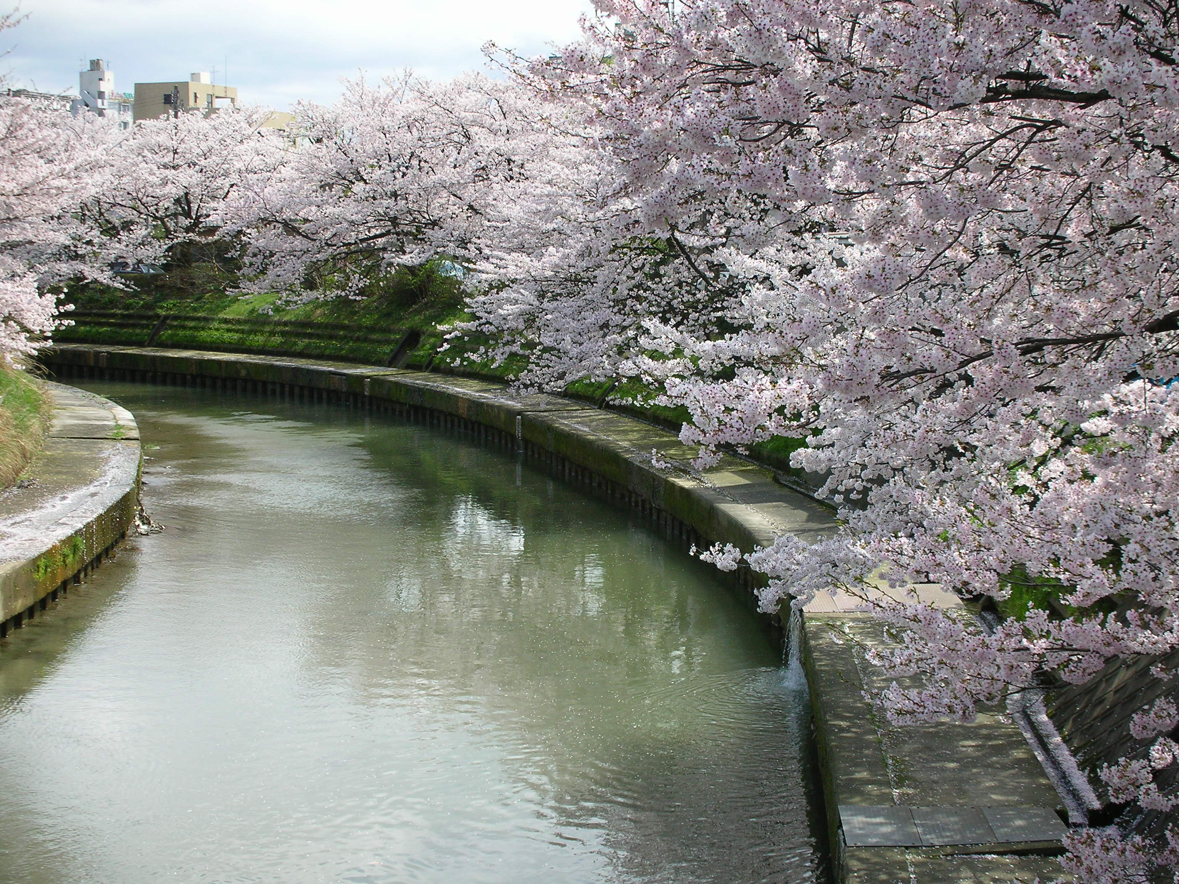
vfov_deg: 24.0
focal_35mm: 61
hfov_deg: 31.7
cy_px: 442
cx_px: 590
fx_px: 2078
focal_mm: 10.1
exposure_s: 1/344
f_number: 4
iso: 50
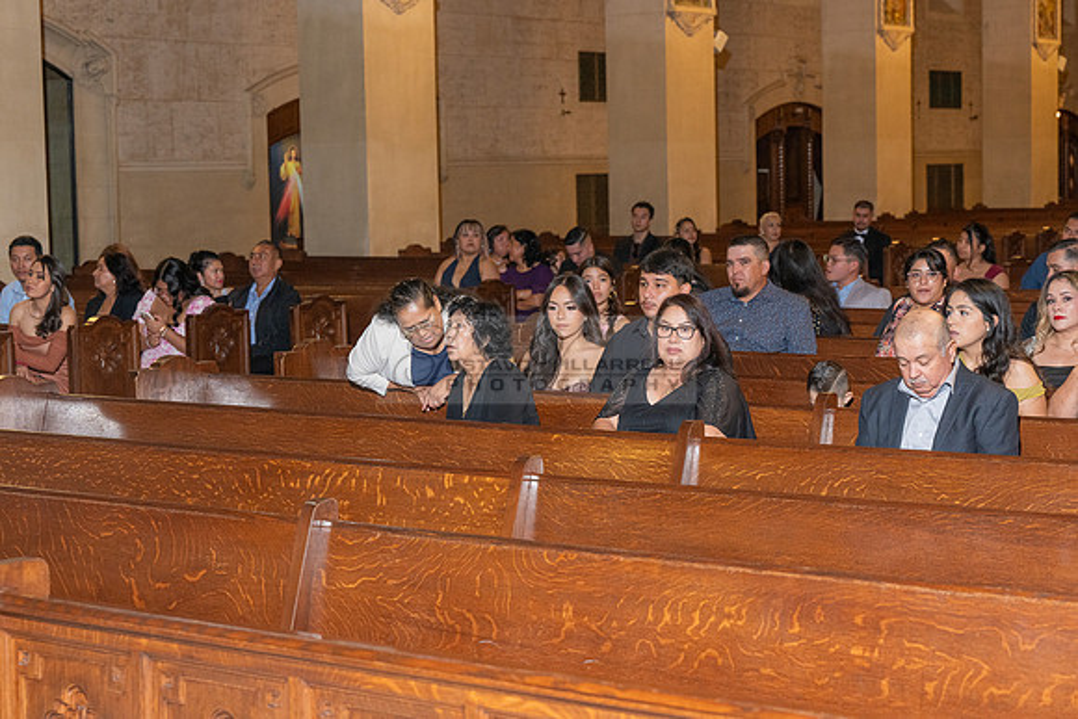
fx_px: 2097
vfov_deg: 19.5
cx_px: 539
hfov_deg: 28.8
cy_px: 360
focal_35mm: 70
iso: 1600
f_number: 5.6
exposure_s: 1/200
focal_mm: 70
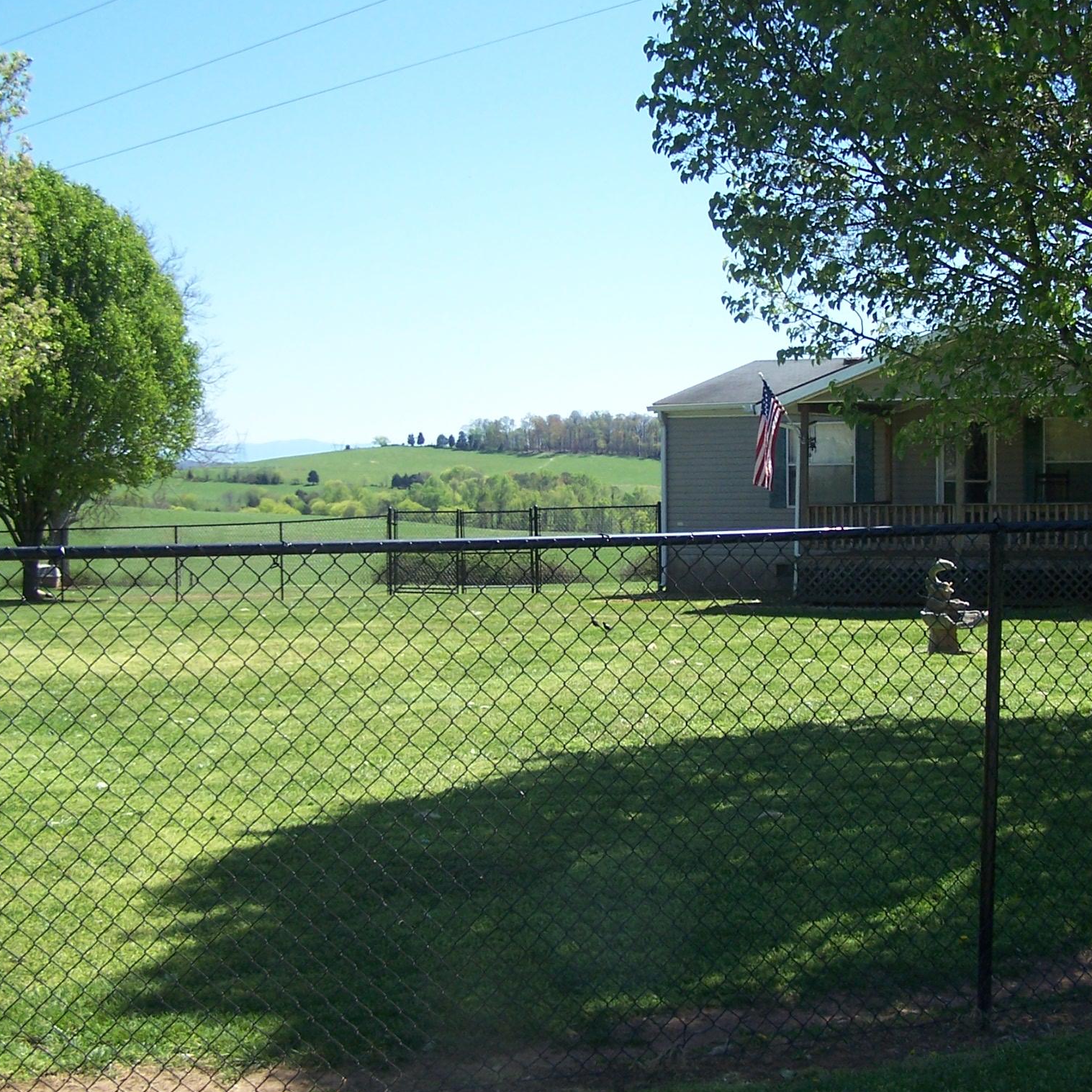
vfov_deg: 33.4
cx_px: 693
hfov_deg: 33.2
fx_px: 1820
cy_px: 525
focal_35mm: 51
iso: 80
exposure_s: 1/750
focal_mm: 6.3
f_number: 2.8
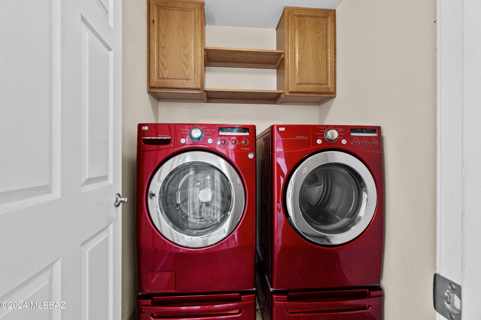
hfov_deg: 100.4
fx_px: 200
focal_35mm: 15
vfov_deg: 77.3
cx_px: 240
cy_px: 160
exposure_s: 1/6
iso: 400
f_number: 8
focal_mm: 10
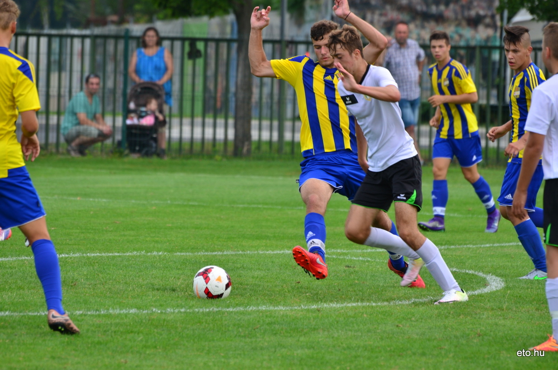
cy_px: 185
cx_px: 279
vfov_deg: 3.4
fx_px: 6265
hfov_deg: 5.1
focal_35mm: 405
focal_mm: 270
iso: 250
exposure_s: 1/500
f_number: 5.6
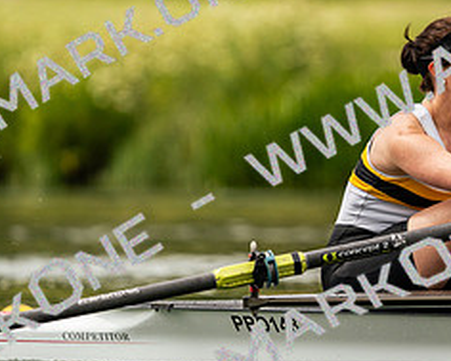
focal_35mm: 1182
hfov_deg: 1.6
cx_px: 482
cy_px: 192
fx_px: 15784
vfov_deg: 1.3
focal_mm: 512
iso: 320
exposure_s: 1/2000
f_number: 6.3
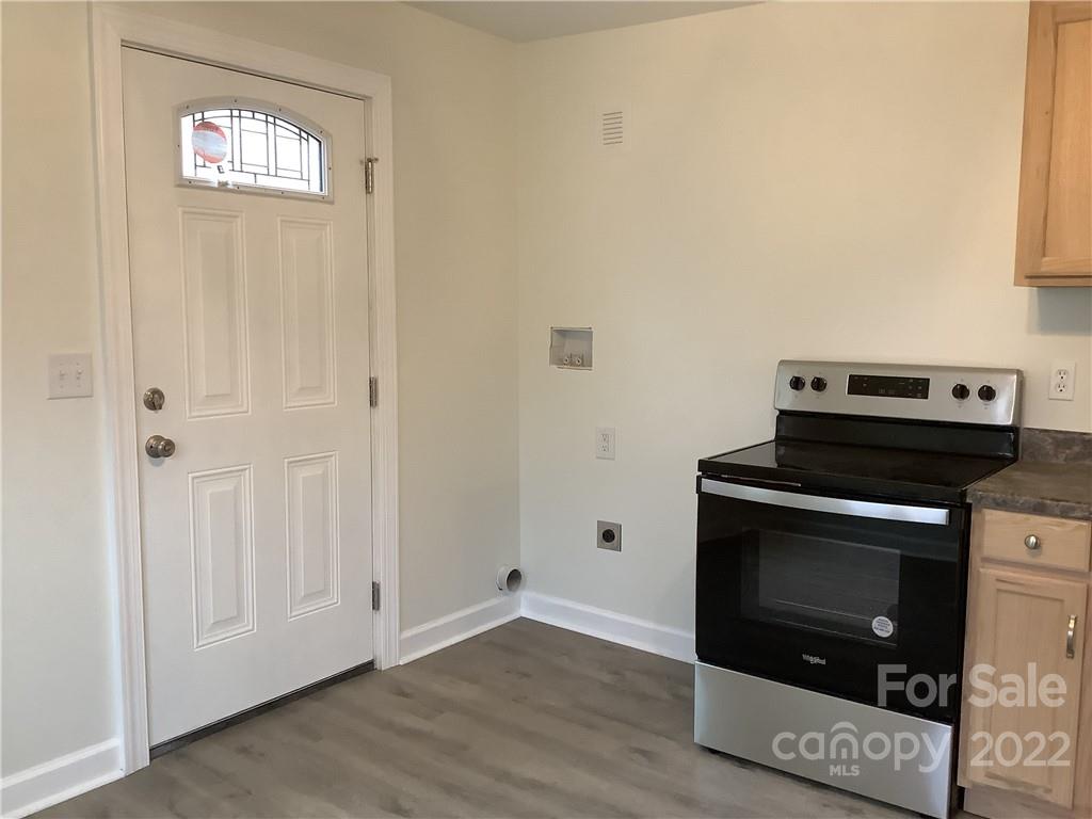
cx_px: 546
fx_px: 978
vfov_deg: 45.4
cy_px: 410
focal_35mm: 31
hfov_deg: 58.4
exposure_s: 1/50
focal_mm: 3.3
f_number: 2.4
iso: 200
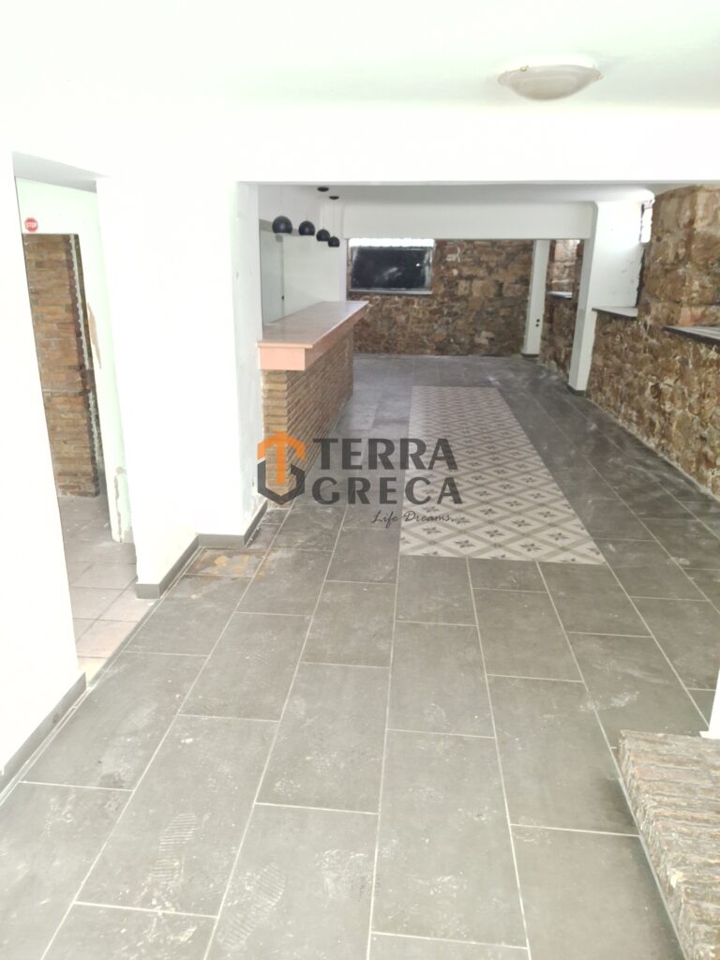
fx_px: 638
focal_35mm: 23
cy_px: 480
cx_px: 360
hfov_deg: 58.9
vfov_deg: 73.9
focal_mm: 5.54
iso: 1250
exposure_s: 1/10
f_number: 1.8
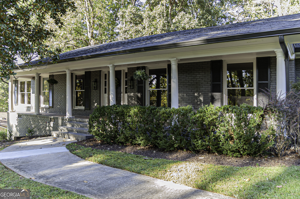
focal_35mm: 60
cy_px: 100
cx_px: 150
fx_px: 500
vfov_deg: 22.6
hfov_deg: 33.4
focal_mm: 40
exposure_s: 1/125
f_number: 8
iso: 800
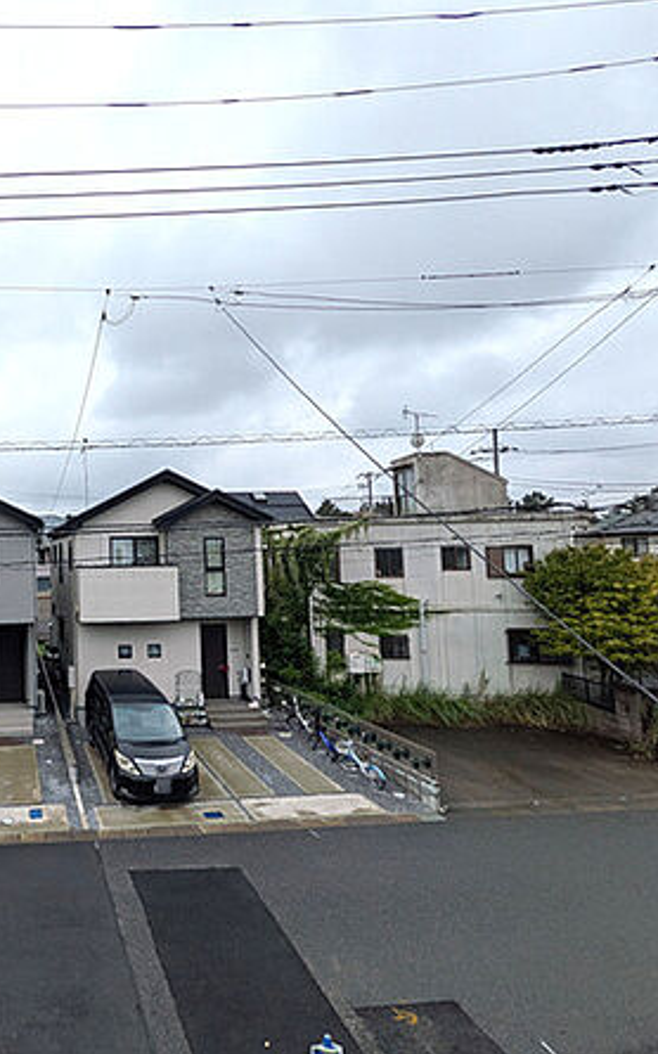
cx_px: 47
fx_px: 574
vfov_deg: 85.1
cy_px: 526
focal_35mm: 20
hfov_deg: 51.5
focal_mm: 1.83
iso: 50
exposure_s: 1/1481
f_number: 2.2
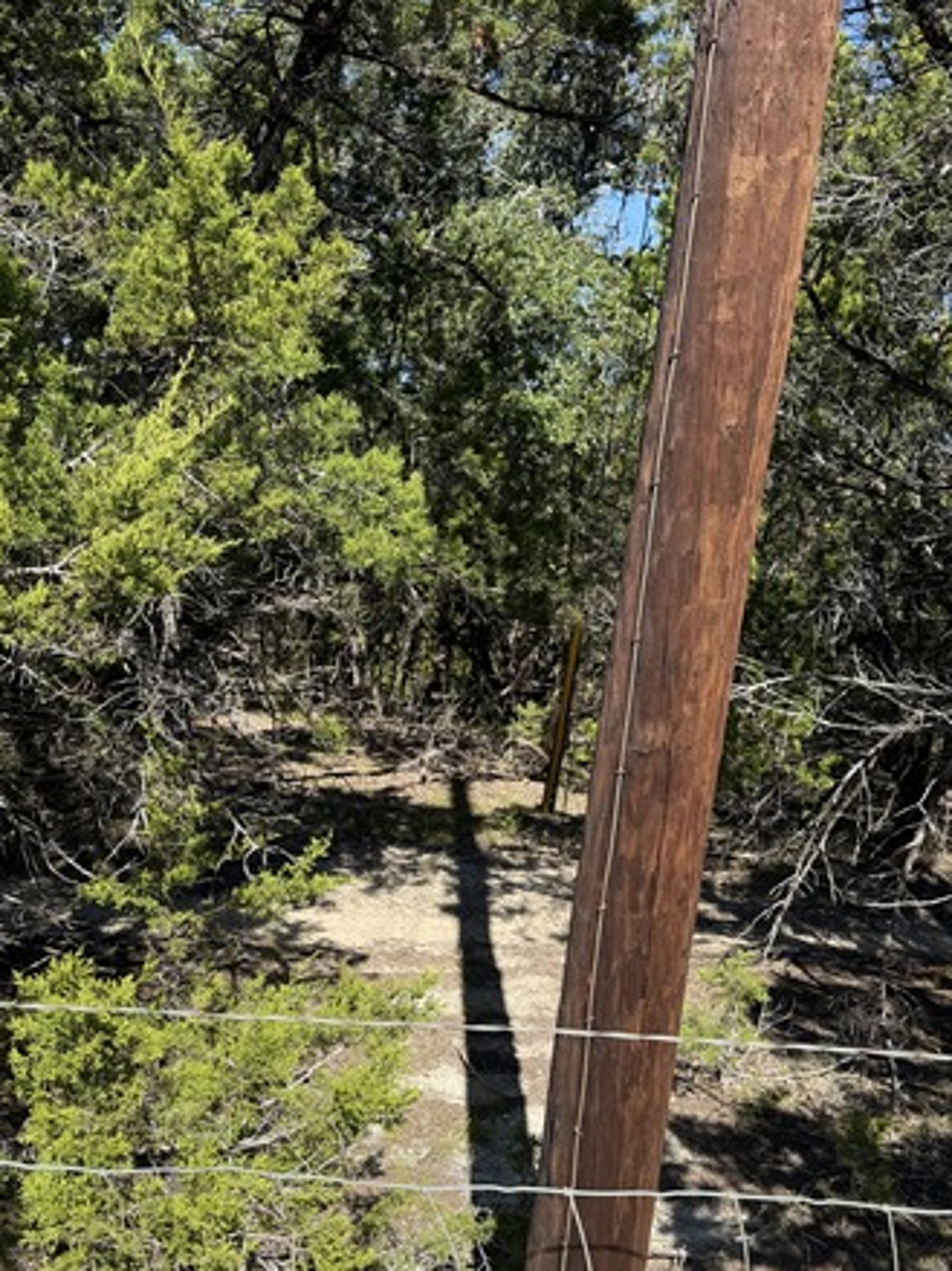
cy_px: 756
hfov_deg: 40.7
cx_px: 512
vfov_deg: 52.3
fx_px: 1284
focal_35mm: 35
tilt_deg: -10.4
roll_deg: -6.0
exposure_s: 1/2370
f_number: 1.78
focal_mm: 6.76
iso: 80
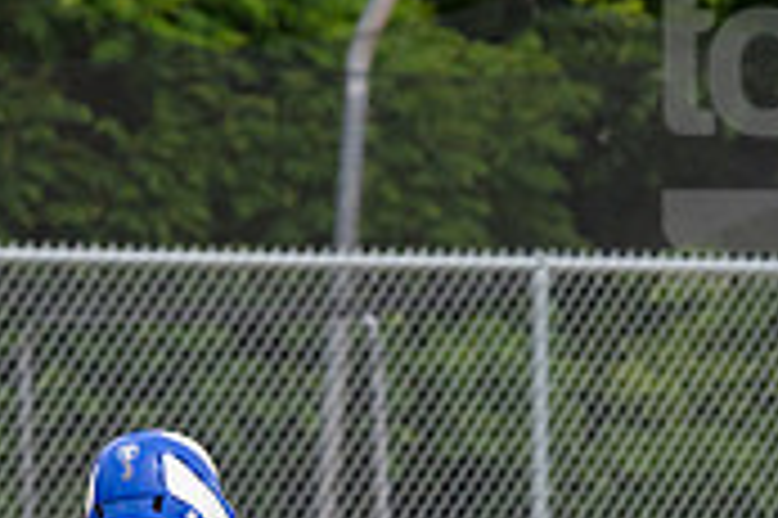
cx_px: 162
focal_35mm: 1008
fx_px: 21763
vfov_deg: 1.4
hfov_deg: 2.0
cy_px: 752
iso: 320
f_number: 5.6
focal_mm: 200
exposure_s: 1/1600
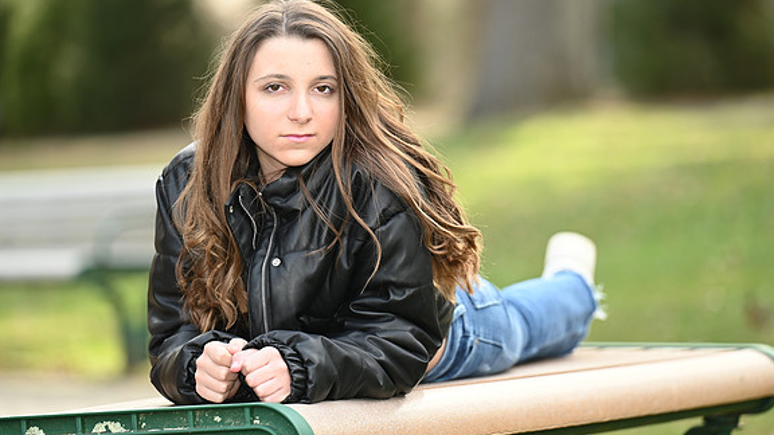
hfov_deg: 11.0
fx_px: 4002
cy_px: 211
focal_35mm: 195
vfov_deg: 6.2
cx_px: 388
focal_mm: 185
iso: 125
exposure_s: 1/200
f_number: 3.5
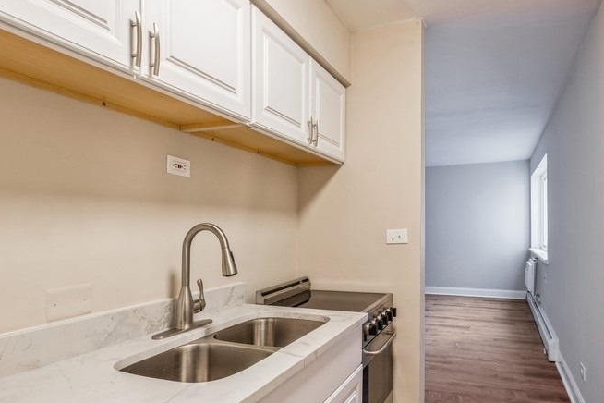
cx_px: 362
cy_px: 224
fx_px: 369
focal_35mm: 22
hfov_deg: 77.7
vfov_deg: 57.1
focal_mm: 16
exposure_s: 1/5
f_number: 7.1
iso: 400
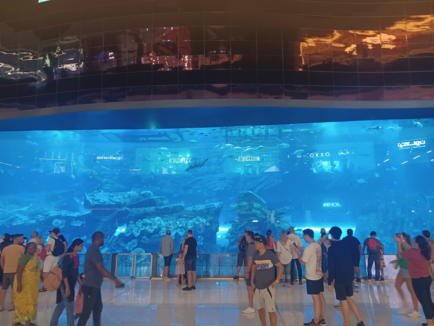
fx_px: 313
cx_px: 217
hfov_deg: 69.4
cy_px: 163
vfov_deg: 54.9
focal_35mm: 25
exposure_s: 1/25
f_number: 1.8
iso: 400
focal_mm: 4.6
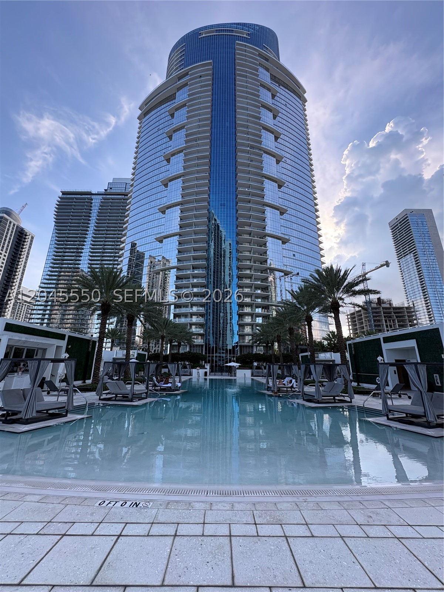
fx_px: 239
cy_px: 296
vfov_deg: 102.1
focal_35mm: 14
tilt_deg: +17.2
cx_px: 222
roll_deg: -0.4
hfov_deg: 85.7
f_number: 2.2
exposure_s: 1/322
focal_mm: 2.22
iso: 64
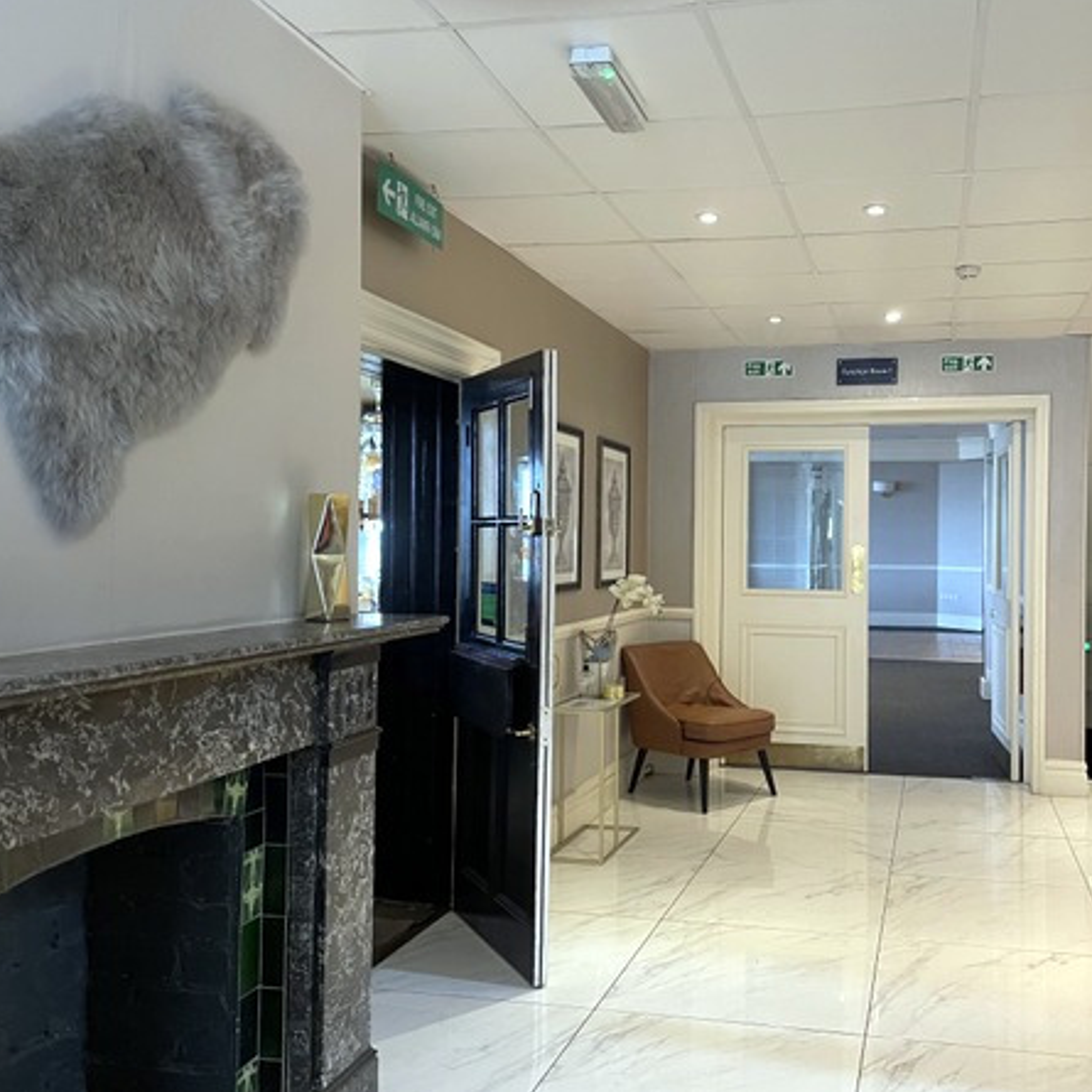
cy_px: 542
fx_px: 1106
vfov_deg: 52.5
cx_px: 697
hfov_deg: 51.9
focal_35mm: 31
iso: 250
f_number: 1.6
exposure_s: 1/50
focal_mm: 4.2
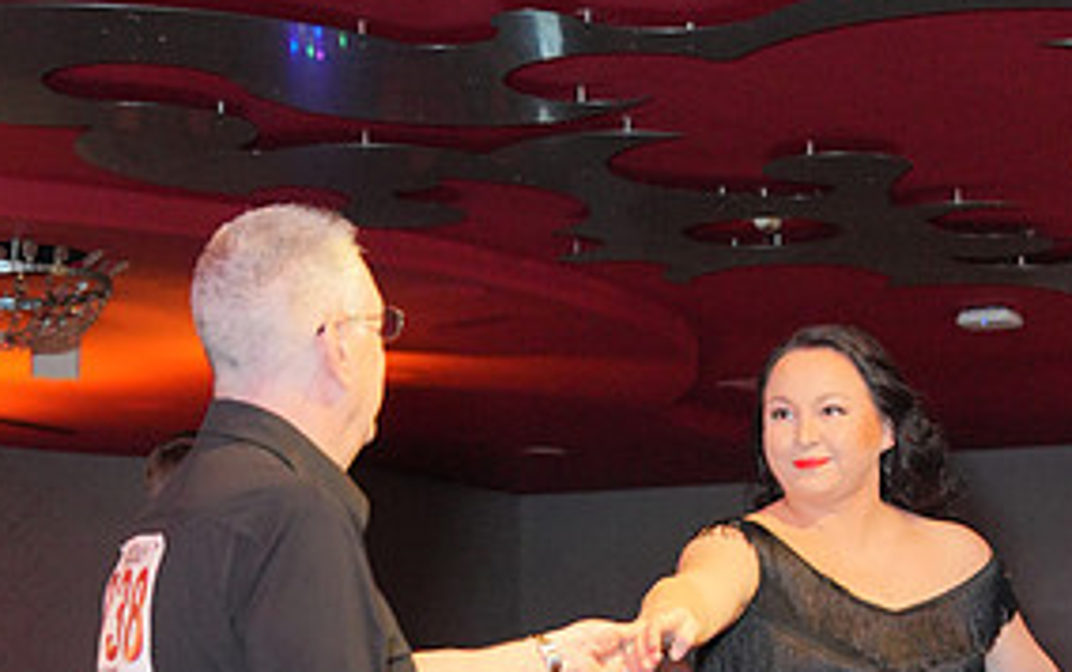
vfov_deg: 12.1
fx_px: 3041
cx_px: 647
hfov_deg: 20.0
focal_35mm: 104
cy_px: 948
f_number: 4
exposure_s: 1/125
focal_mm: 50
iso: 4000
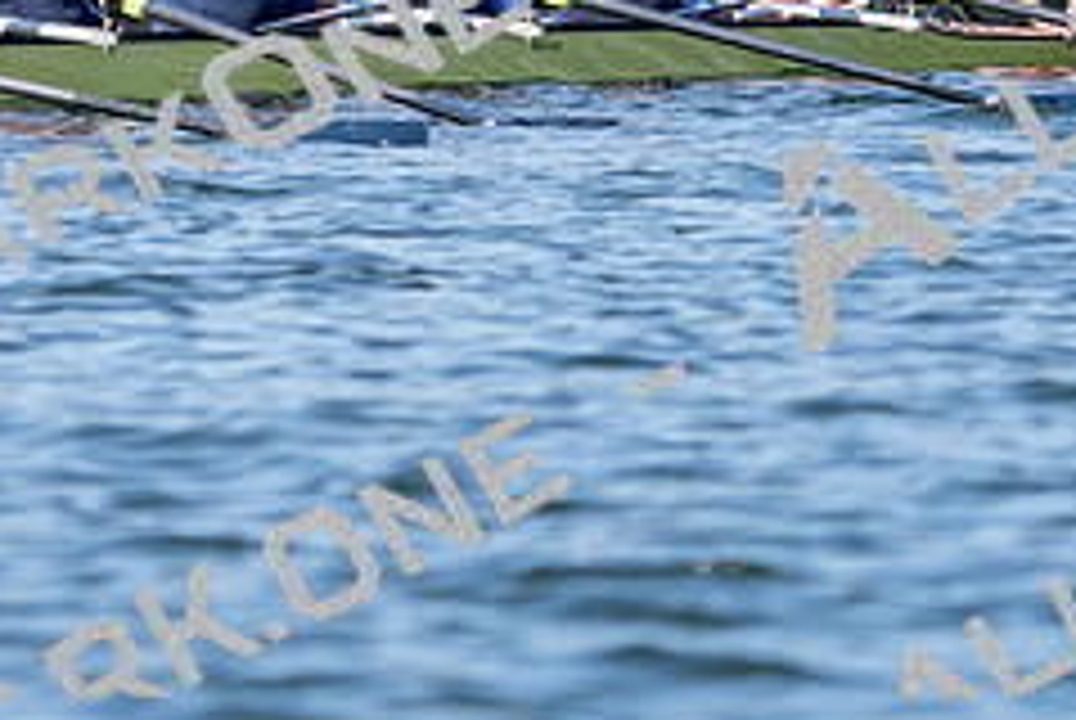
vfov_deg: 2.8
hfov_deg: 4.2
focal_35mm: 485
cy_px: -74
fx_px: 14514
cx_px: 396
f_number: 5.6
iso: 320
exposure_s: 1/1600
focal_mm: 200
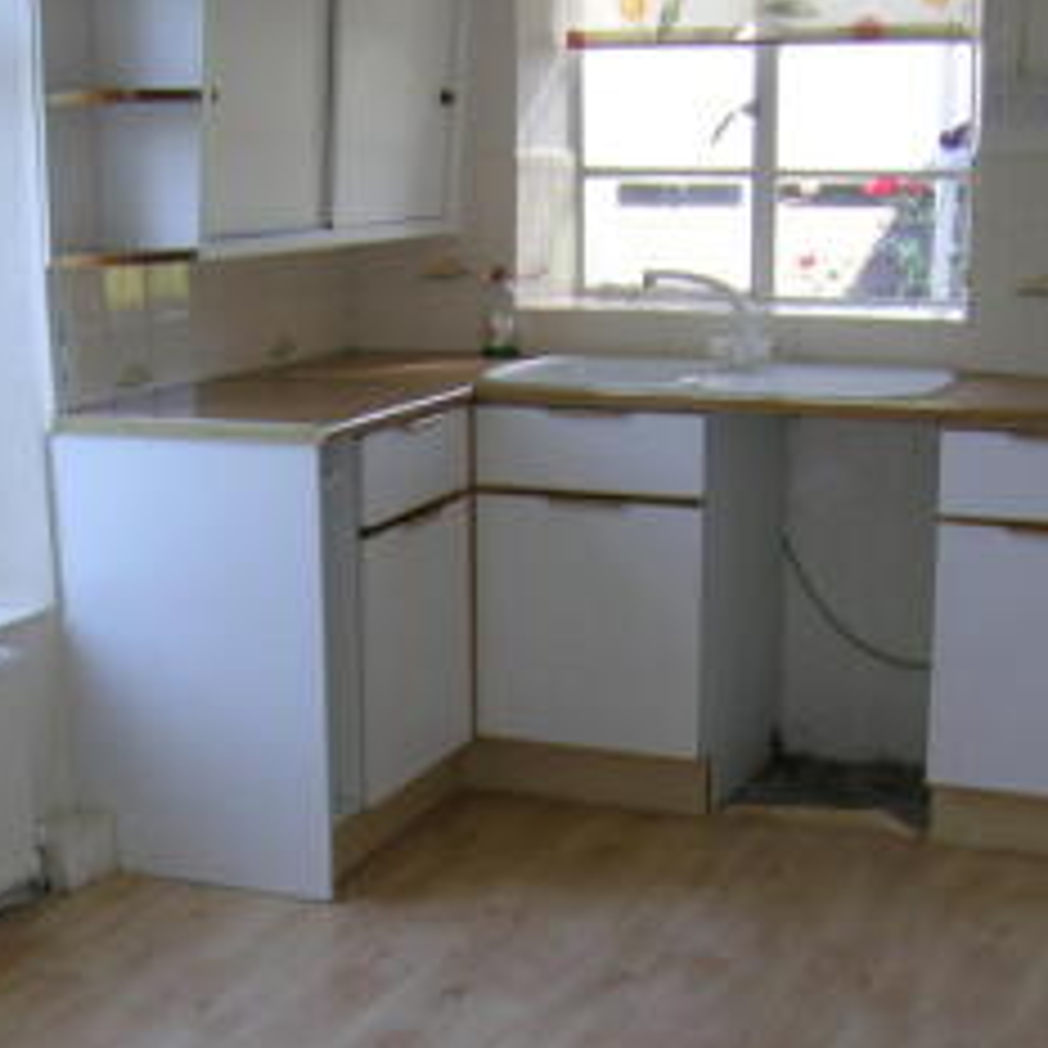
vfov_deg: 27.4
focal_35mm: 62
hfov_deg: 27.7
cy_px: 753
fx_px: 2124
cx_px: 421
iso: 50
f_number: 2.8
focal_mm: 5.8
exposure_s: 1/50.1
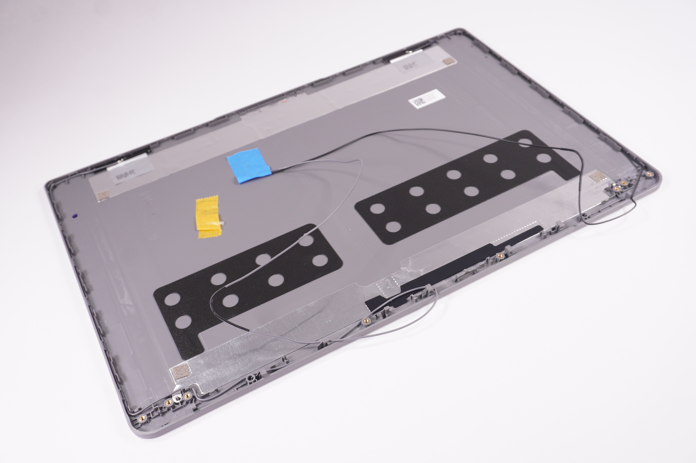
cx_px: 348
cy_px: 232
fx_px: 695
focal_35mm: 36
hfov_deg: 53.2
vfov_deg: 36.8
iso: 400
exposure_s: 1/200
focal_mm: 24
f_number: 6.3
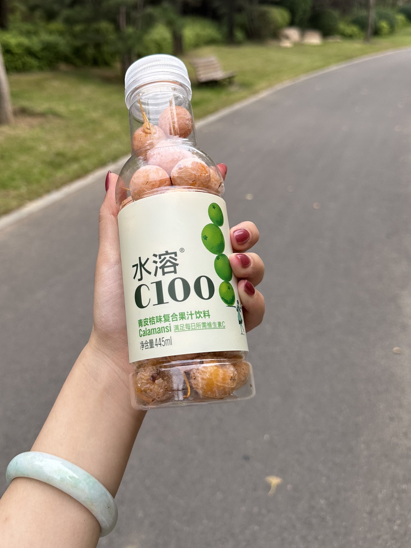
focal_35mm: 31
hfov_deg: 45.0
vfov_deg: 58.0
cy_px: 228
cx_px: 150
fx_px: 491
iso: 80
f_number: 1.78
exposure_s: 1/872
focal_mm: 6.86
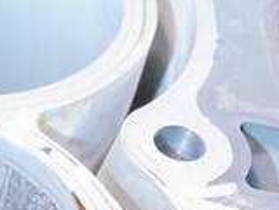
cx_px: -138
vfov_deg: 15.7
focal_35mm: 90
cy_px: 257
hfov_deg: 19.1
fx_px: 725
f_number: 3.7
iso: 1000
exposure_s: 1/60
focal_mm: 15
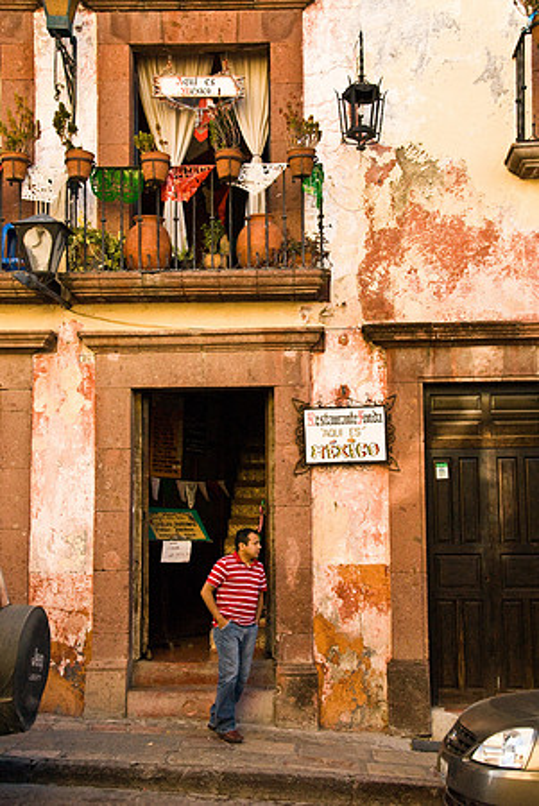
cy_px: 403
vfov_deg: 41.1
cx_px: 270
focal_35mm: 48
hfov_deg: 28.1
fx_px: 1075
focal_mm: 32
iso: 800
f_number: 10
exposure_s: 1/350
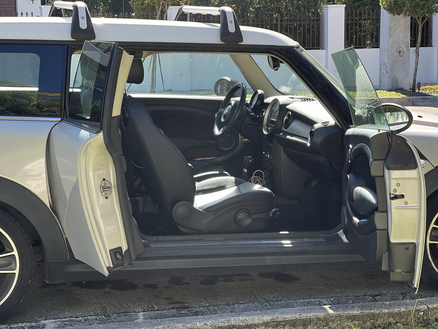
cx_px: 219
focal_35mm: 77
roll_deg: +0.7
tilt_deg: -7.4
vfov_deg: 19.1
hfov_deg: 25.3
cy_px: 164
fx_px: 974
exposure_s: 1/121
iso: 25
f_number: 2.8
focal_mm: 9
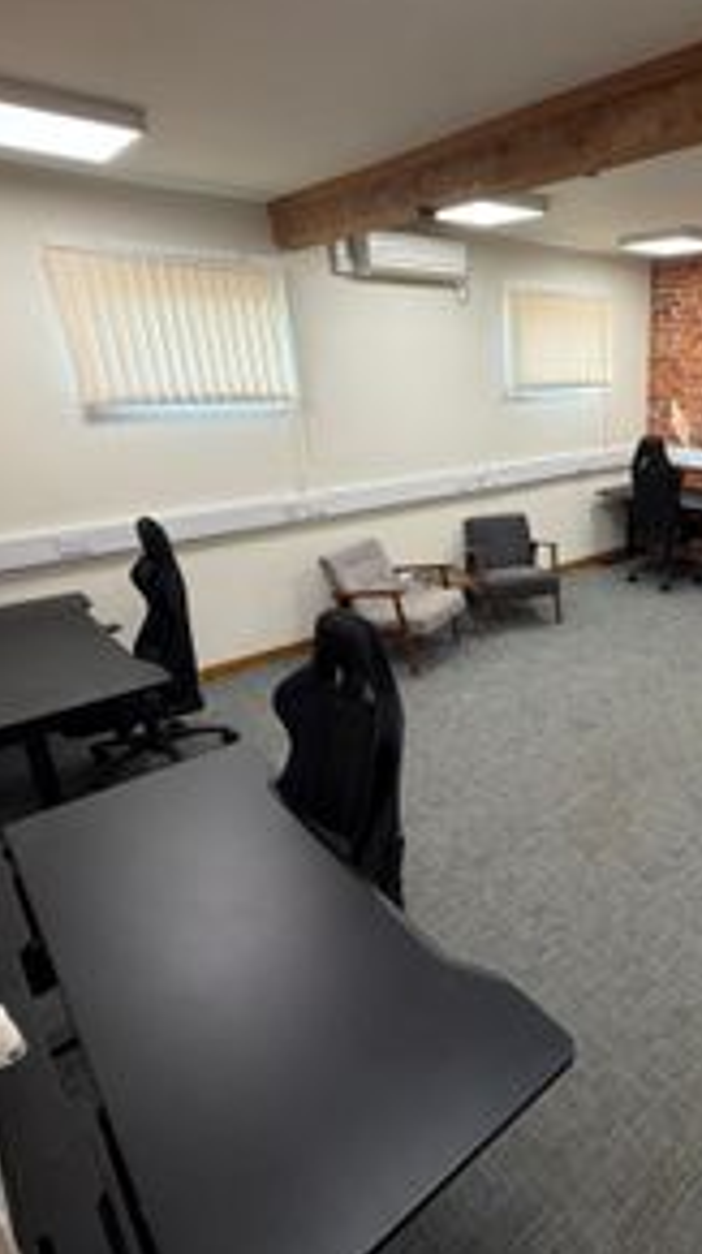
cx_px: 577
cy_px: 616
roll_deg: +1.5
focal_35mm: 21
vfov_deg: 83.9
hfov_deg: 49.8
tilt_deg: -20.0
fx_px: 697
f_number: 2.2
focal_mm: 2.22
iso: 200
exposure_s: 1/100
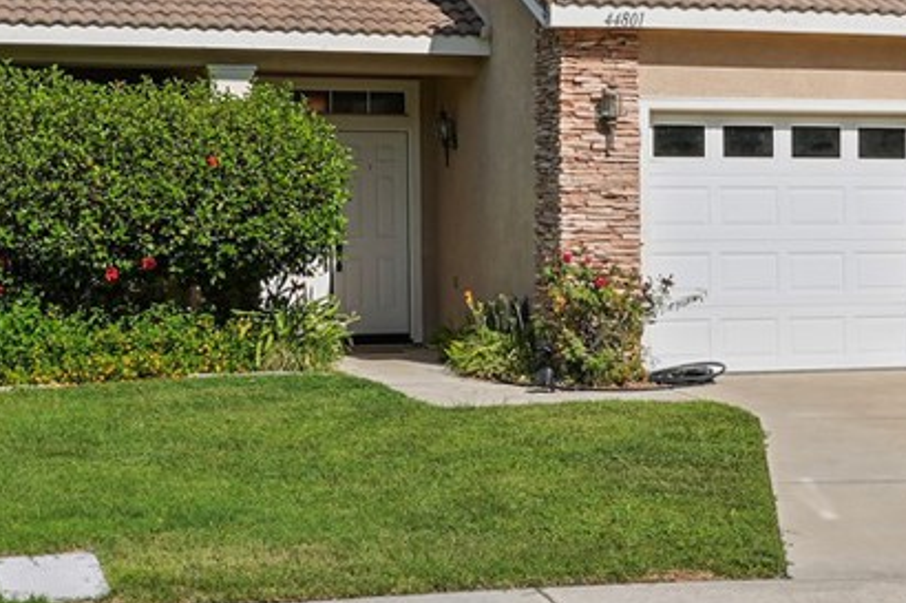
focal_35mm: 86
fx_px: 2170
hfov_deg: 23.1
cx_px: 796
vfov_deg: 15.7
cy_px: 112
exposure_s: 1/125
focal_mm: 34.5
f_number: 13
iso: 80
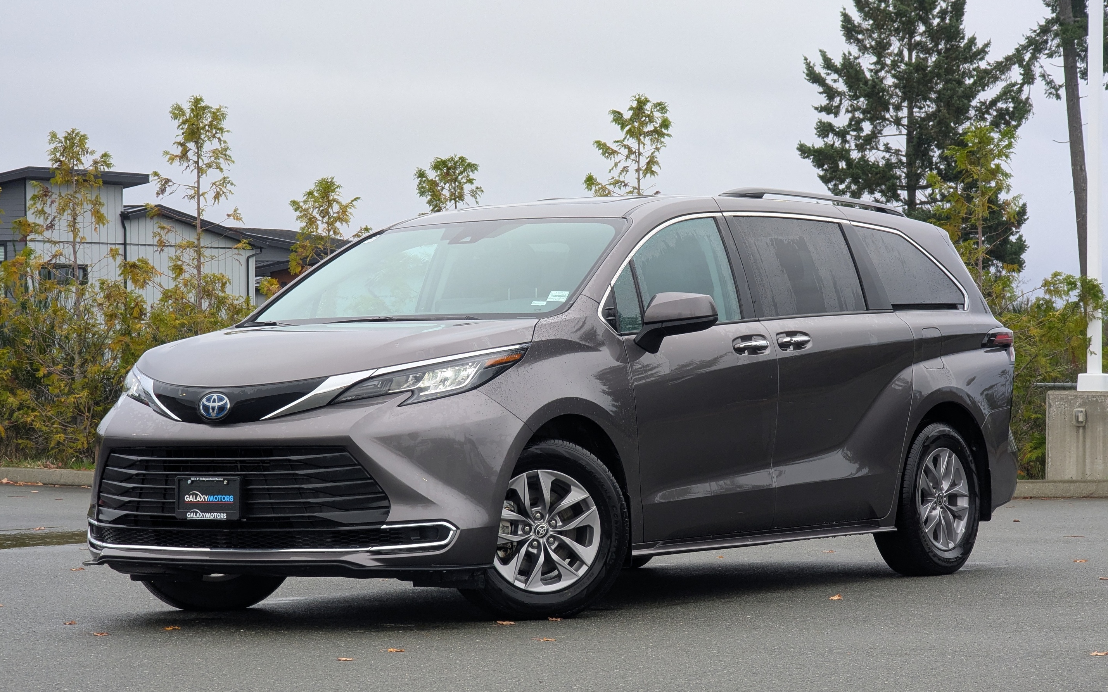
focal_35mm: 113
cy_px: 385
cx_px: 552
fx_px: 3412
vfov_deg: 11.6
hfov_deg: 18.4
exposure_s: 1/211
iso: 129
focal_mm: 19
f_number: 3.5
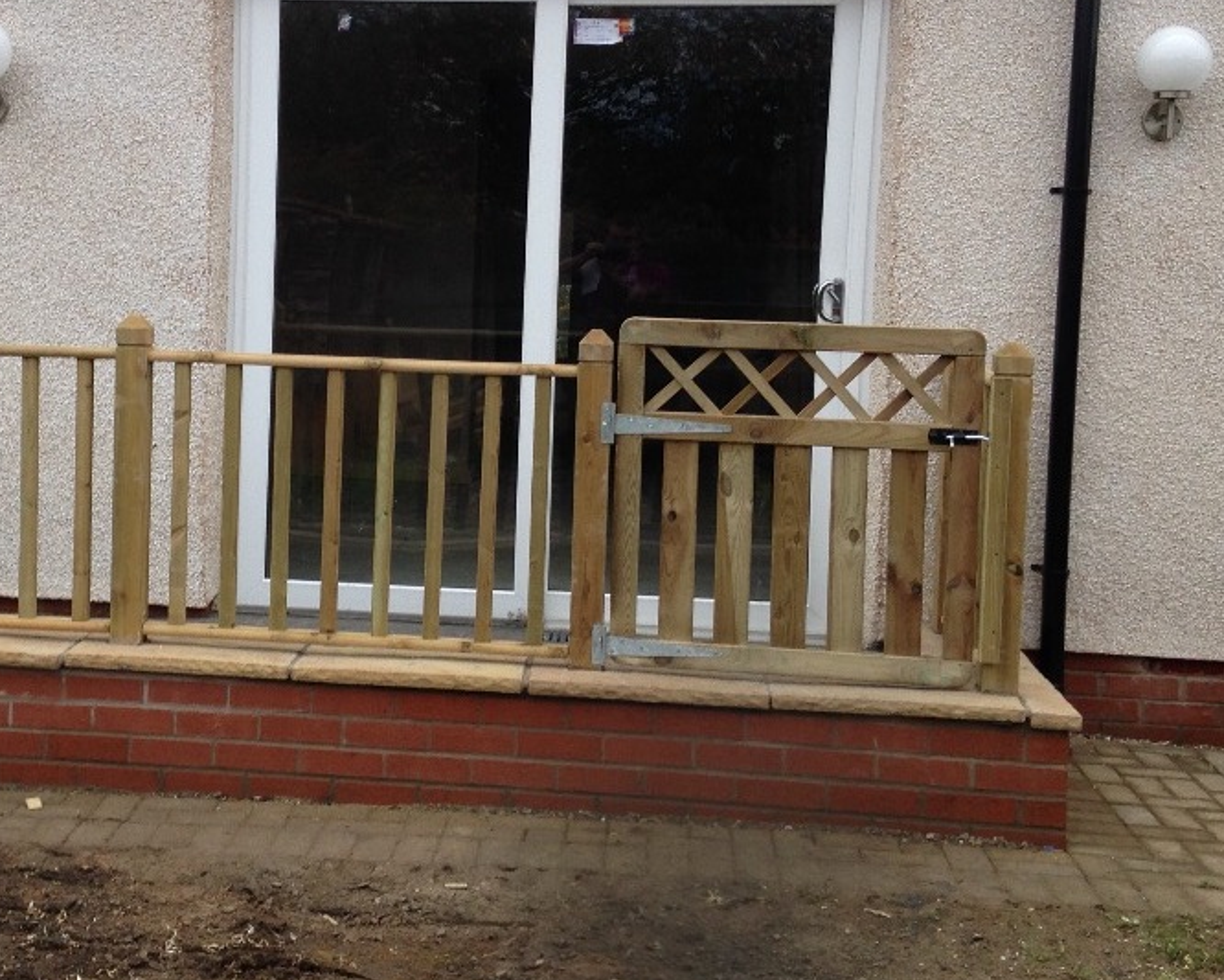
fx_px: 2101
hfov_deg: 32.1
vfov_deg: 26.2
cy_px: 390
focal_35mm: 58
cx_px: 368
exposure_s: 1/120
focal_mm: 4.12
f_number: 2.4
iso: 50
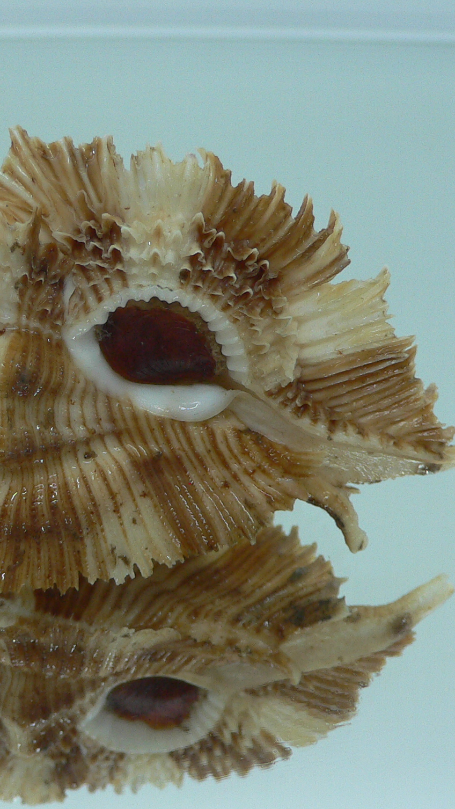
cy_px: 404
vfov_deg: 40.6
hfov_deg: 23.3
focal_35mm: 51
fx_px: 1094
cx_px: 129
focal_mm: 4.6
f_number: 2.8
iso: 100
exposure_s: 1/60
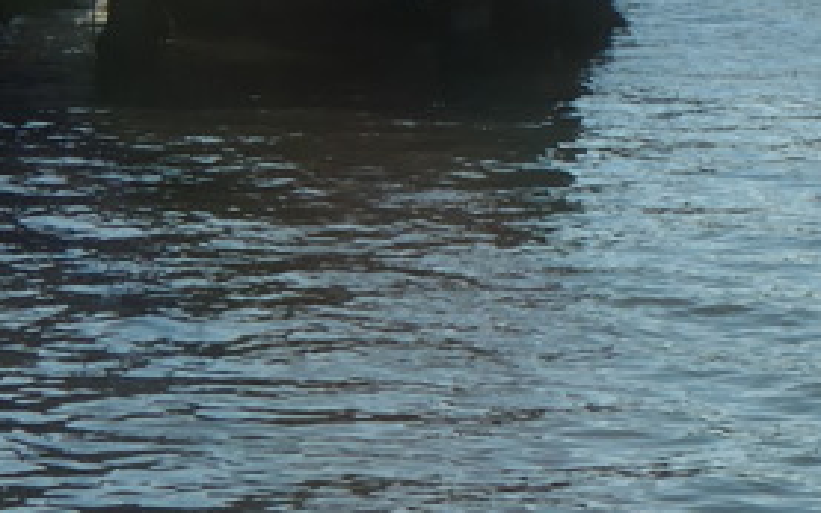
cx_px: 1393
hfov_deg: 10.3
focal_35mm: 193
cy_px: -403
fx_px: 4317
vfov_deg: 6.6
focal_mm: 12.8
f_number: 8
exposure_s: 1/800
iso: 200
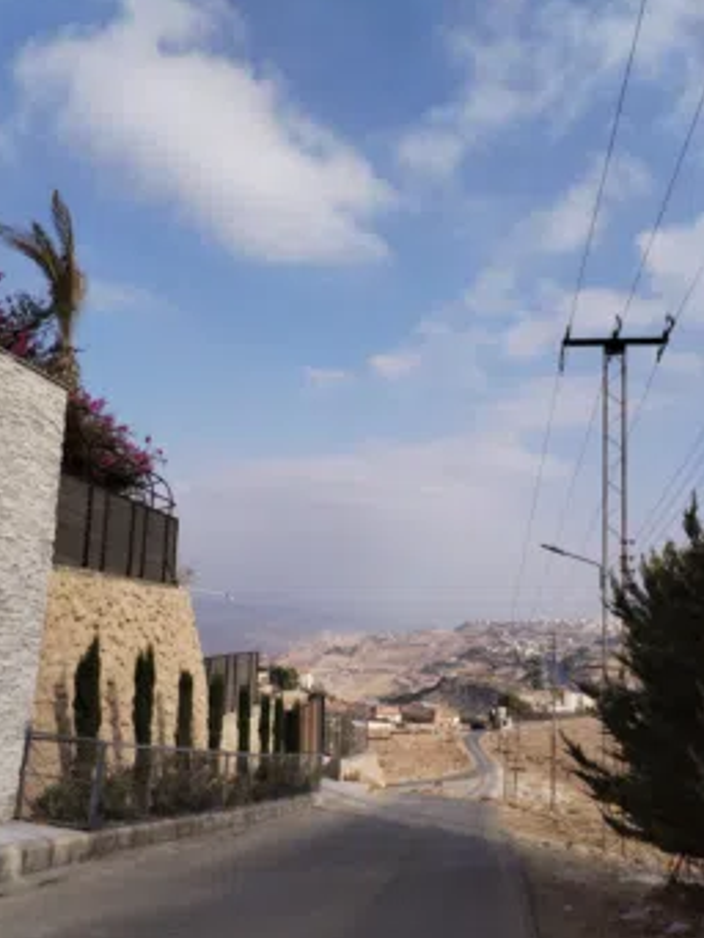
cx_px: 305
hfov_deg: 41.7
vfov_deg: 53.8
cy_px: 520
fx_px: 921
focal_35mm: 34
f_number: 1.8
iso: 120
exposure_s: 1/2258
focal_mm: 4.75
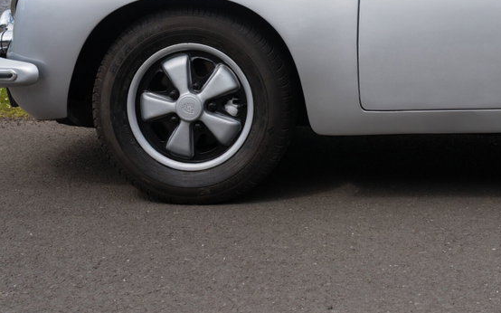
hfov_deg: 30.6
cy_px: 6
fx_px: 901
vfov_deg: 19.2
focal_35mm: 66
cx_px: 375
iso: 400
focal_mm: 35
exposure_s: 1/250
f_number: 9
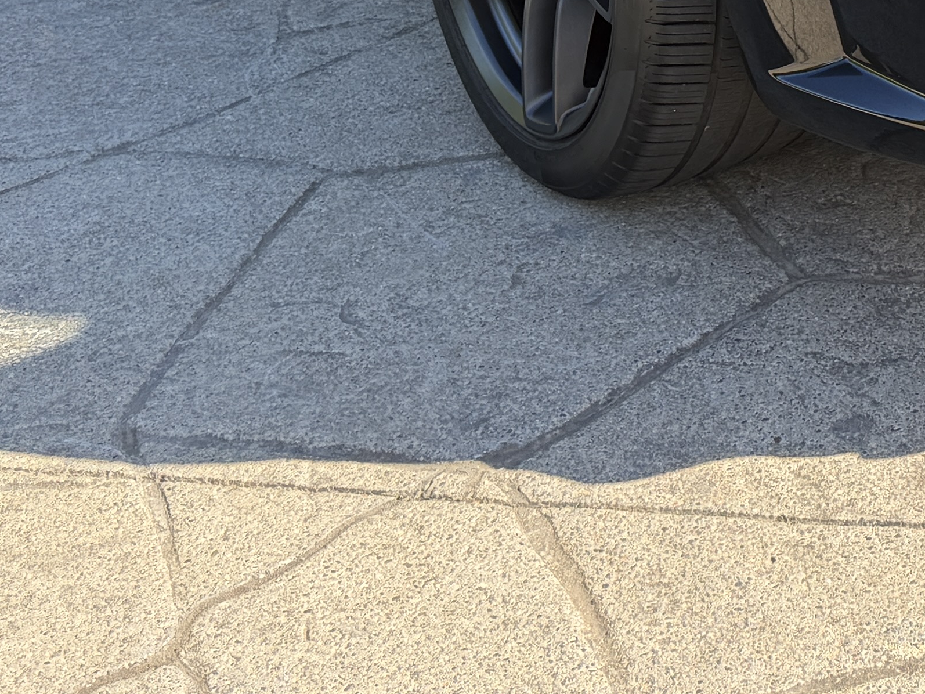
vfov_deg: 15.6
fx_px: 2298
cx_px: 1005
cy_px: -395
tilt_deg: -8.8
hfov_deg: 21.6
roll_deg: -1.7
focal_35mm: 86
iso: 100
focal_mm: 6.76
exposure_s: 1/1018
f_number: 1.78
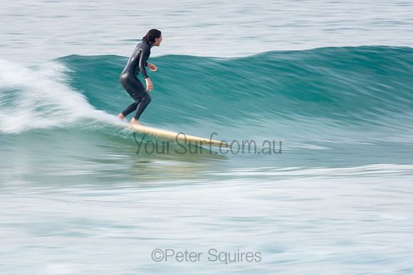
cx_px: 206
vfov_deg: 1.7
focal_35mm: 790
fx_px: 9060
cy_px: 138
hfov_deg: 2.6
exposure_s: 1/25
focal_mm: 500
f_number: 22
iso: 100
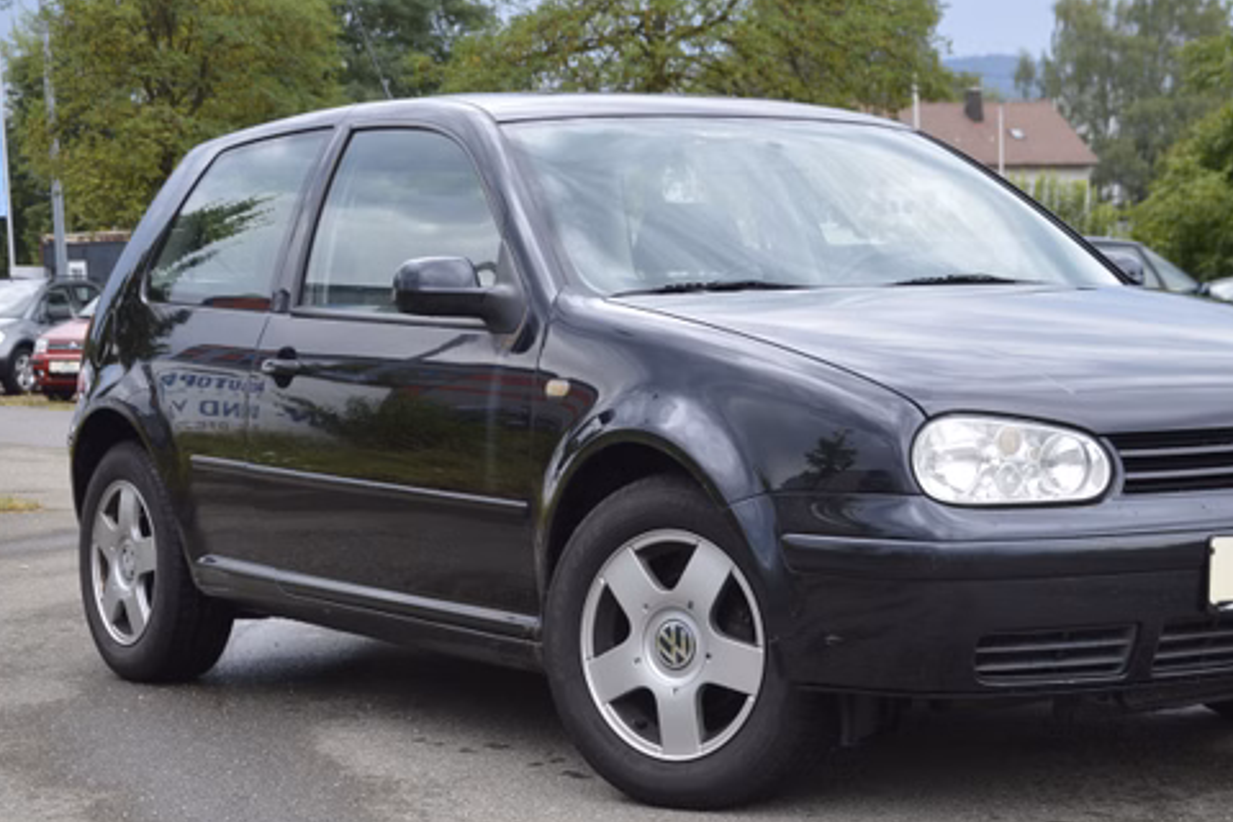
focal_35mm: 80
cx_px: 789
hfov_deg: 25.3
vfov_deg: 17.1
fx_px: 2740
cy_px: 460
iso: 220
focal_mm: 40
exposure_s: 1/125
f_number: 5.6
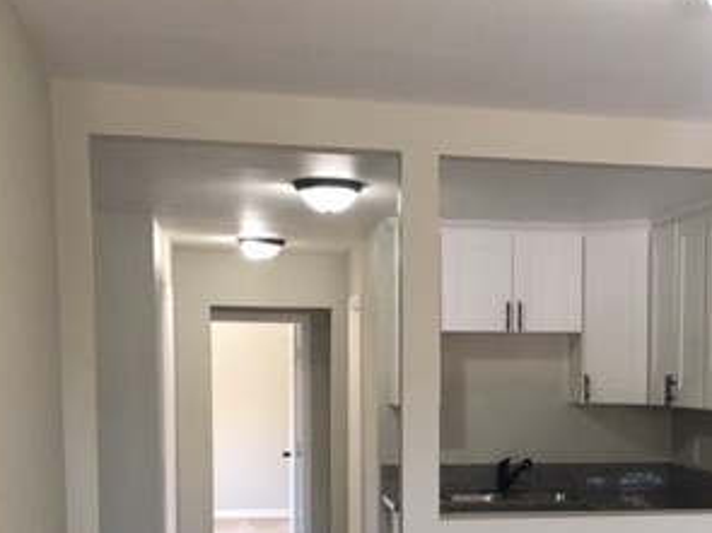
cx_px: 586
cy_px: 487
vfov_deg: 22.7
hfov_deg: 29.9
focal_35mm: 63
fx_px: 1295
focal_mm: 4.15
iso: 100
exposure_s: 1/30
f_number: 2.2
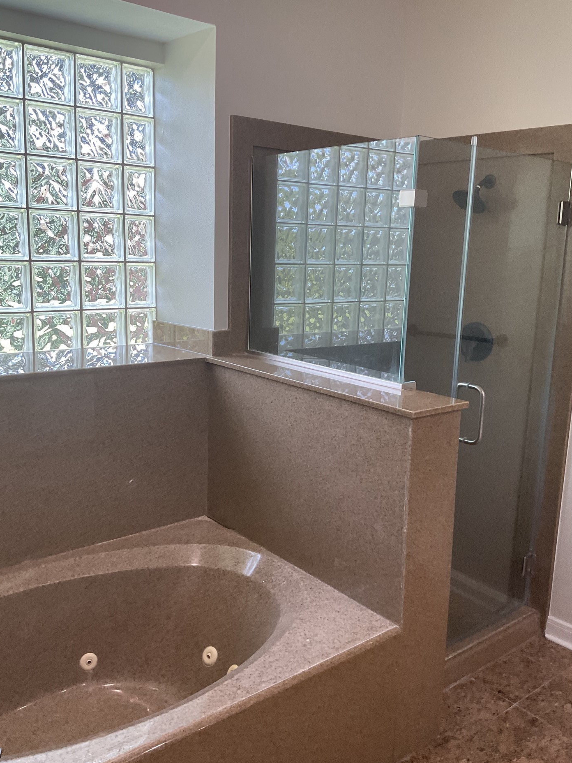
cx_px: 274
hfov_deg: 44.2
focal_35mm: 32
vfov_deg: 56.8
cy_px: 374
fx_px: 705
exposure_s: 1/120
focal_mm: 3
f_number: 1.8
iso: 64
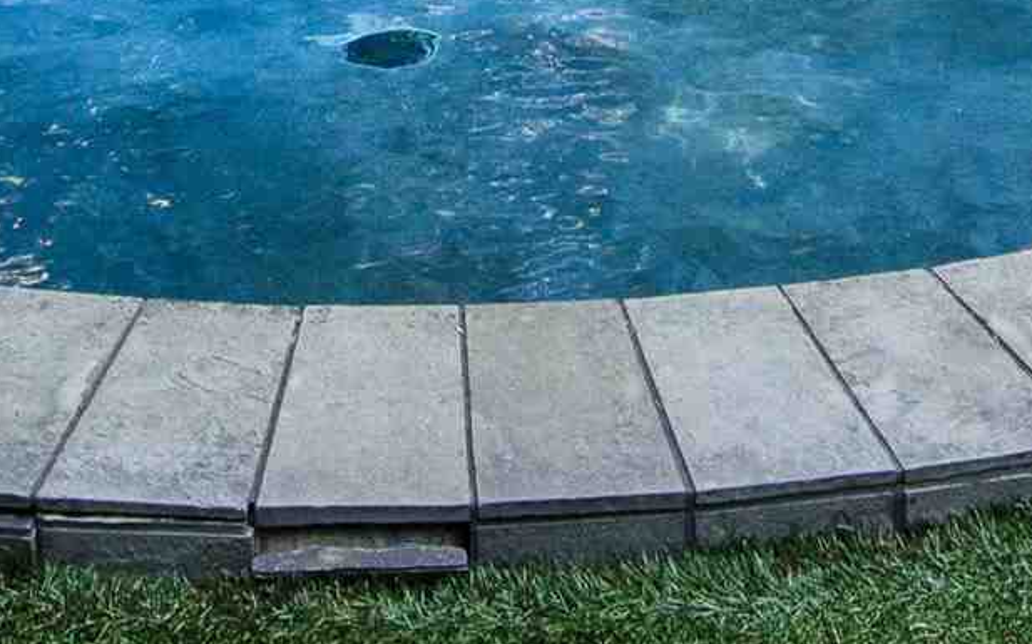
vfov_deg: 14.5
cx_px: 602
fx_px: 2137
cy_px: -612
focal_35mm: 76
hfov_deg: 27.1
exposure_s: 1/80
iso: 125
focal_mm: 10
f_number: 8
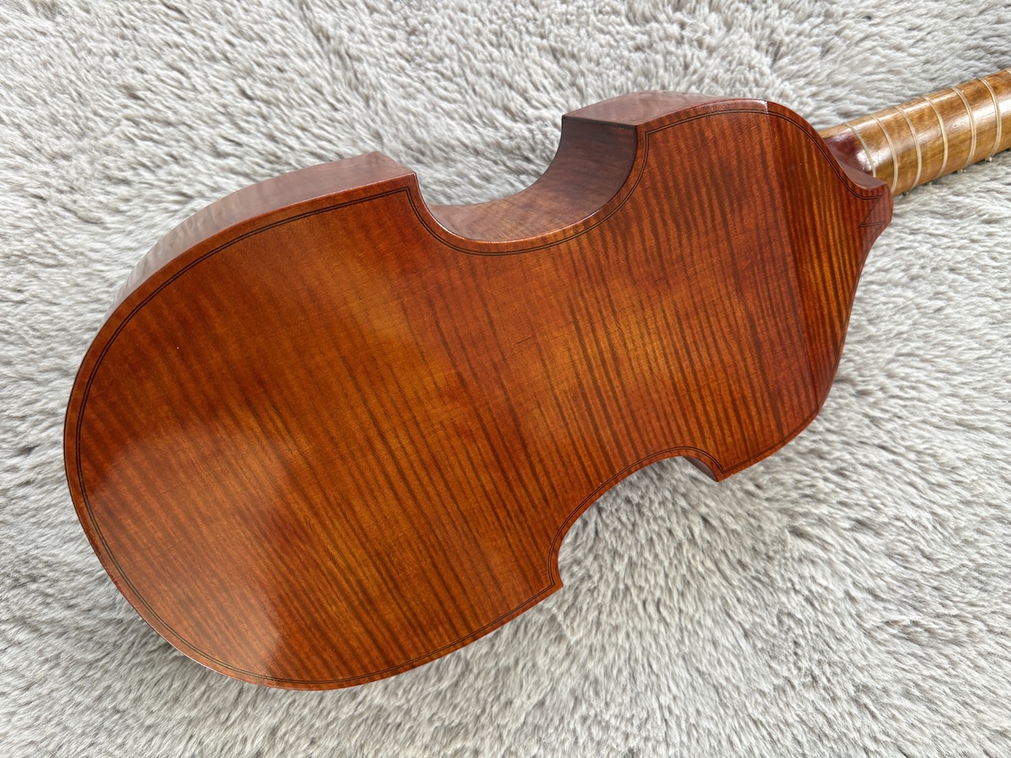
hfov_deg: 67.3
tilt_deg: -82.0
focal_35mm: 26
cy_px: 379
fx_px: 759
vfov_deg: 53.1
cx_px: 506
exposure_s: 1/60
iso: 125
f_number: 1.6
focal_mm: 5.96
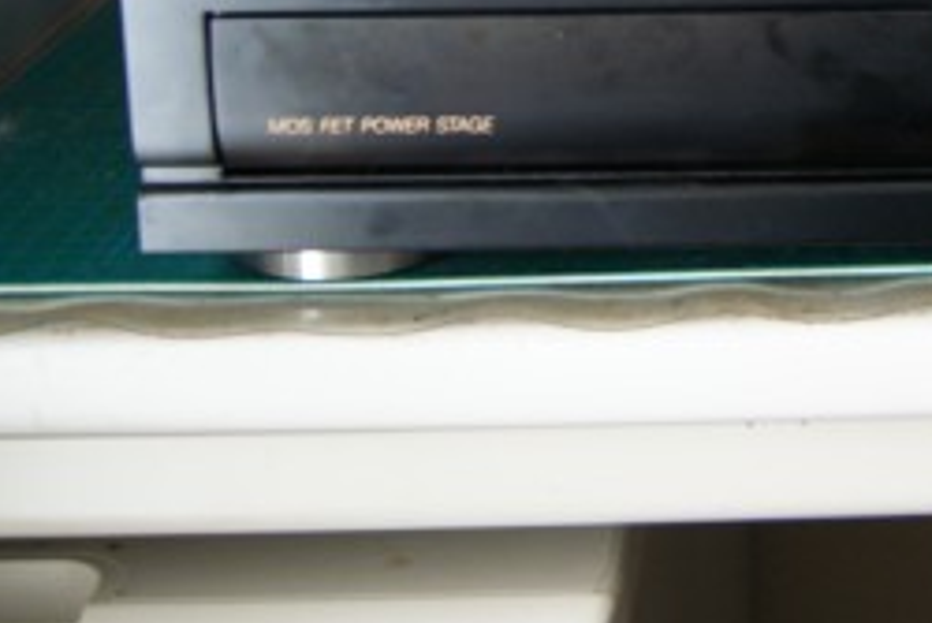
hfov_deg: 21.0
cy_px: -108
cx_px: 1040
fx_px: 2383
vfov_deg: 14.4
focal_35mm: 92
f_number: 4
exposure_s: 1/15
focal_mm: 24
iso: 400
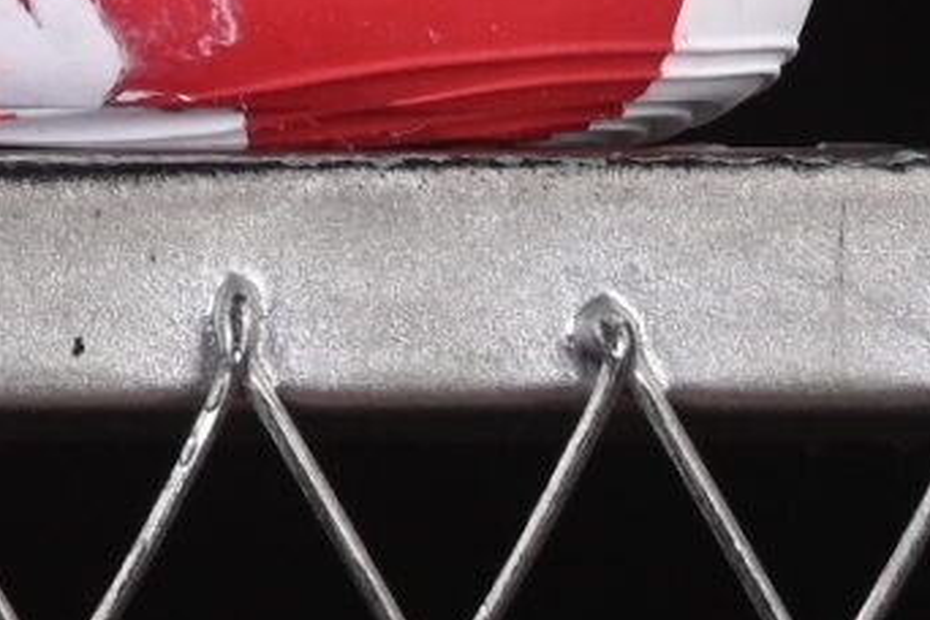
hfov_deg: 3.6
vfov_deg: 2.4
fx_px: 14517
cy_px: -1290
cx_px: -1528
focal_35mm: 562
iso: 160
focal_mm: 50
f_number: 8
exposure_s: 1/80
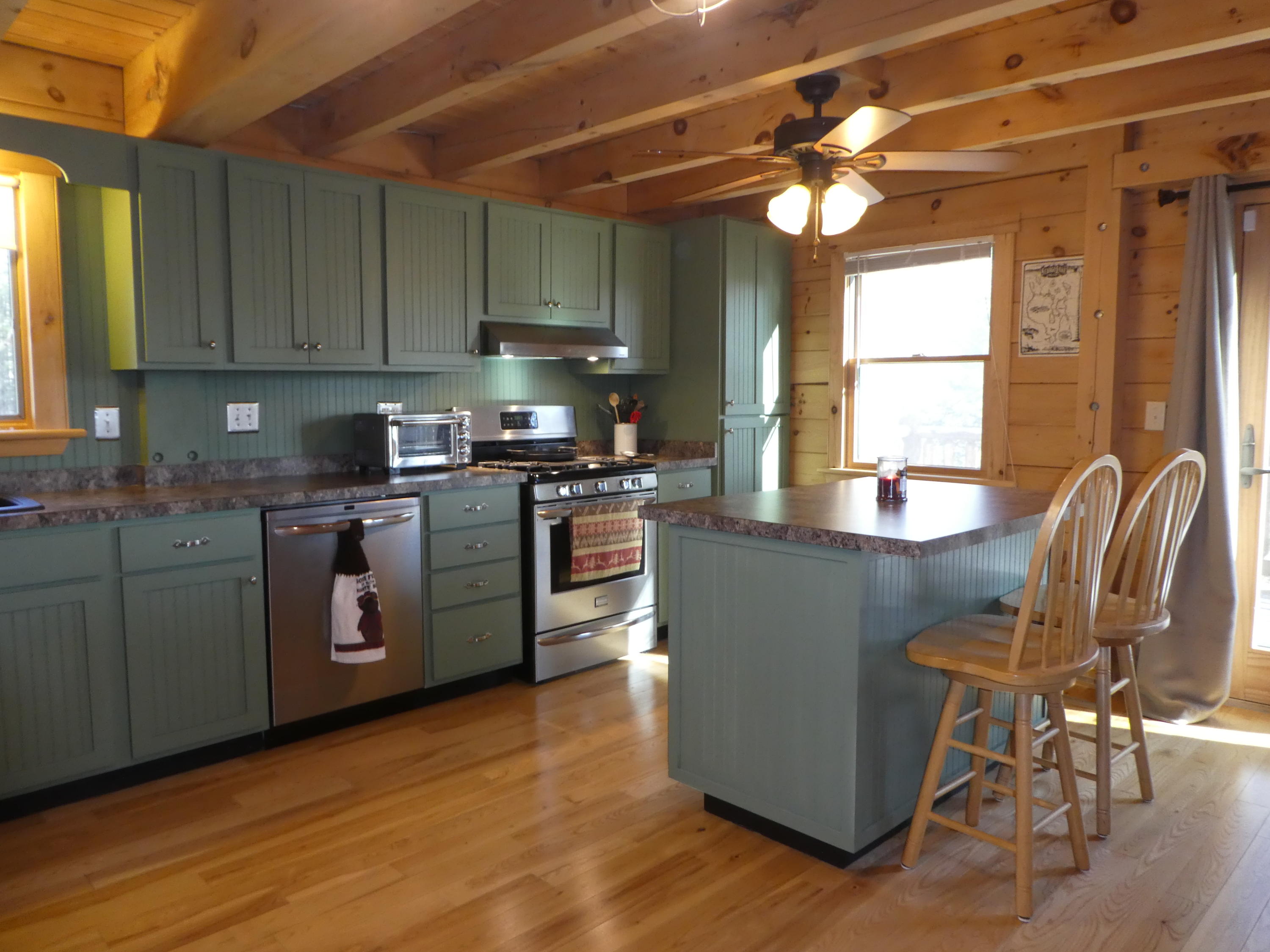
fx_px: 881
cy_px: 476
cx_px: 635
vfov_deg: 56.8
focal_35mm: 24
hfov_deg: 71.6
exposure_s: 1/30
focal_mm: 4.3
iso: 320
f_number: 3.3
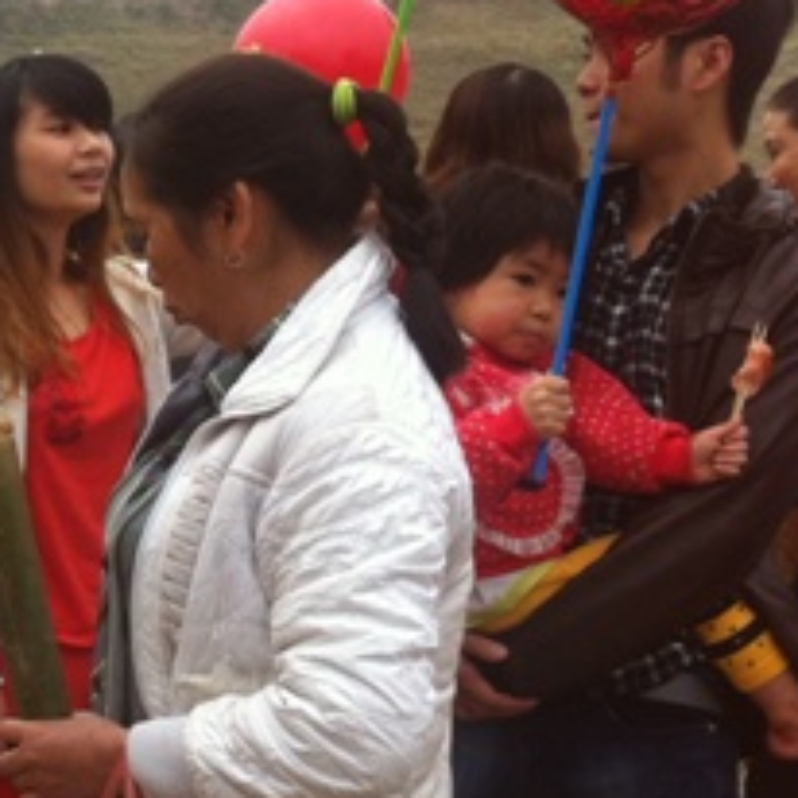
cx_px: -322
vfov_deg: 18.0
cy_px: 581
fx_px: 2504
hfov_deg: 16.8
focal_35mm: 96
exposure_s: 1/137
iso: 80
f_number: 2.8
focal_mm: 3.85
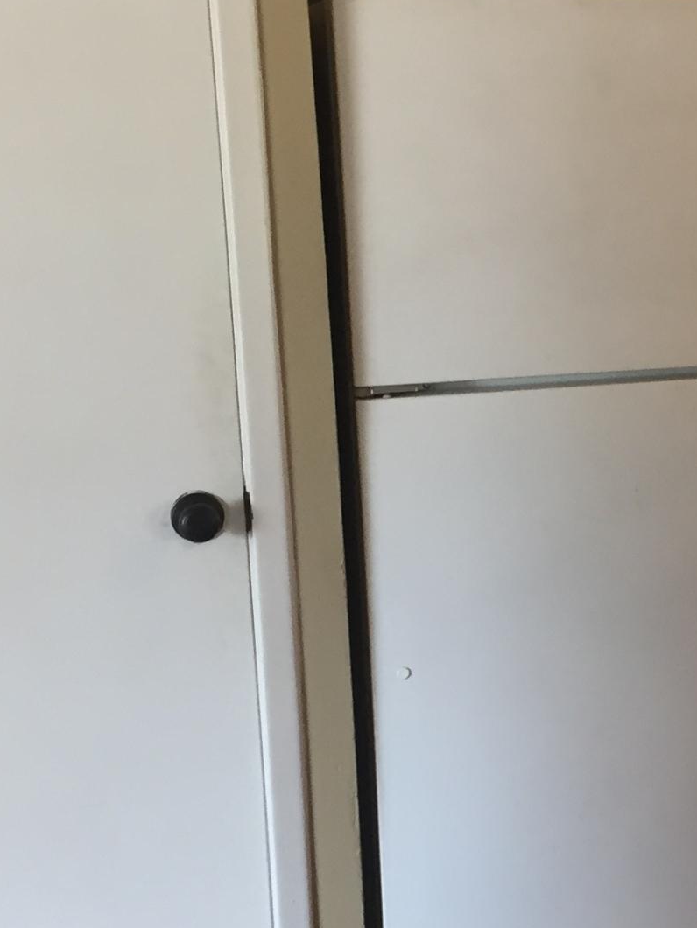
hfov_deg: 16.9
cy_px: 430
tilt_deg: -8.8
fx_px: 2201
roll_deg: +0.6
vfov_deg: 23.8
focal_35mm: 82
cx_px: 930
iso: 64
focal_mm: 4.15
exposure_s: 1/30
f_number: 2.2
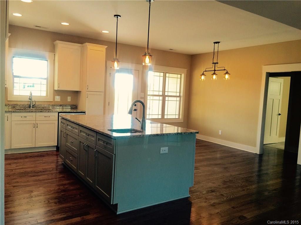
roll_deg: -4.1
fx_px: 252
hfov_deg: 61.7
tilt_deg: -4.3
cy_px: 112
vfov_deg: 48.2
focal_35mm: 29
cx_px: 150
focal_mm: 4.15
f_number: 2.2
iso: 32
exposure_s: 1/30
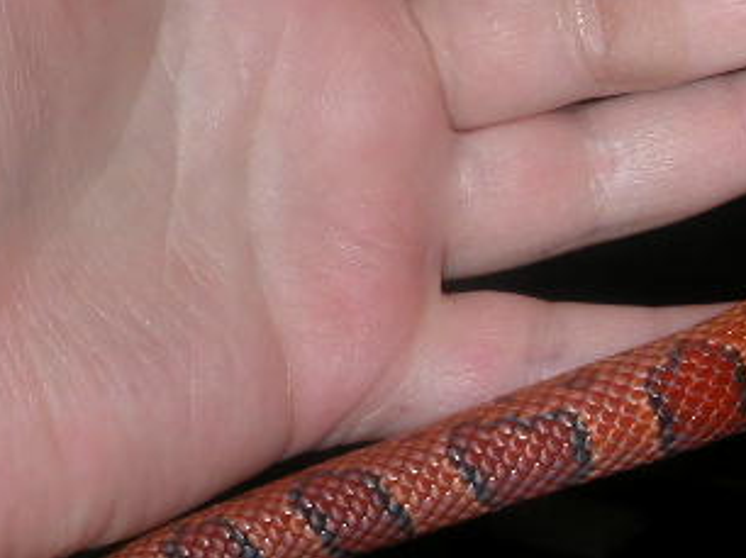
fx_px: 2886
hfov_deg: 14.7
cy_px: 207
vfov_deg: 11.0
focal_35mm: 134
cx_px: 244
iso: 100
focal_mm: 9.7
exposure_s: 1/59.9
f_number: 5.9
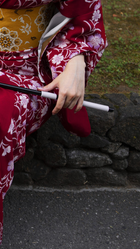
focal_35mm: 87
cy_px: 118
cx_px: -107
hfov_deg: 12.7
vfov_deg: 24.5
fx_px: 574
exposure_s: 1/125
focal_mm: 35
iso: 160
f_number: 3.2
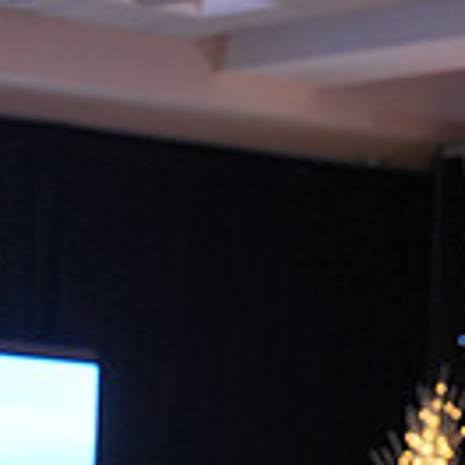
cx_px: 97
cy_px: 902
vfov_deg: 6.0
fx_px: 4362
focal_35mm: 287
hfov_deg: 6.1
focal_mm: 77
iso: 2000
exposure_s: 1/400
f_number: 4
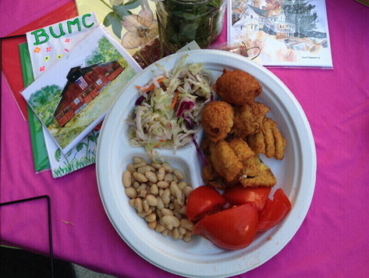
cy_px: 139
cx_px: 184
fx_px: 352
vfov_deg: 43.0
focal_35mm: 33
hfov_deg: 55.3
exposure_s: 1/268
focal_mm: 4.13
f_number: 2.4
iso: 50
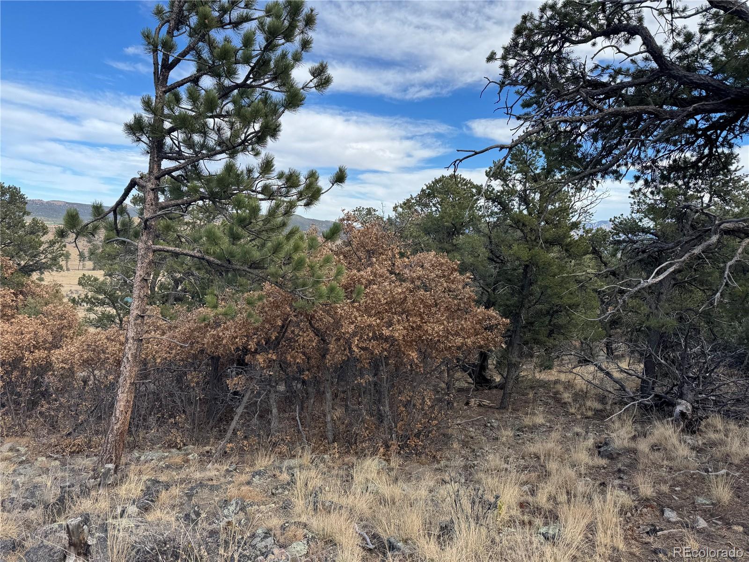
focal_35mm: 24
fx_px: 519
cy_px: 281
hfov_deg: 71.6
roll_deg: -2.9
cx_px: 374
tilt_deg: -6.1
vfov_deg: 56.8
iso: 80
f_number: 1.78
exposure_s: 1/1869
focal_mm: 6.76
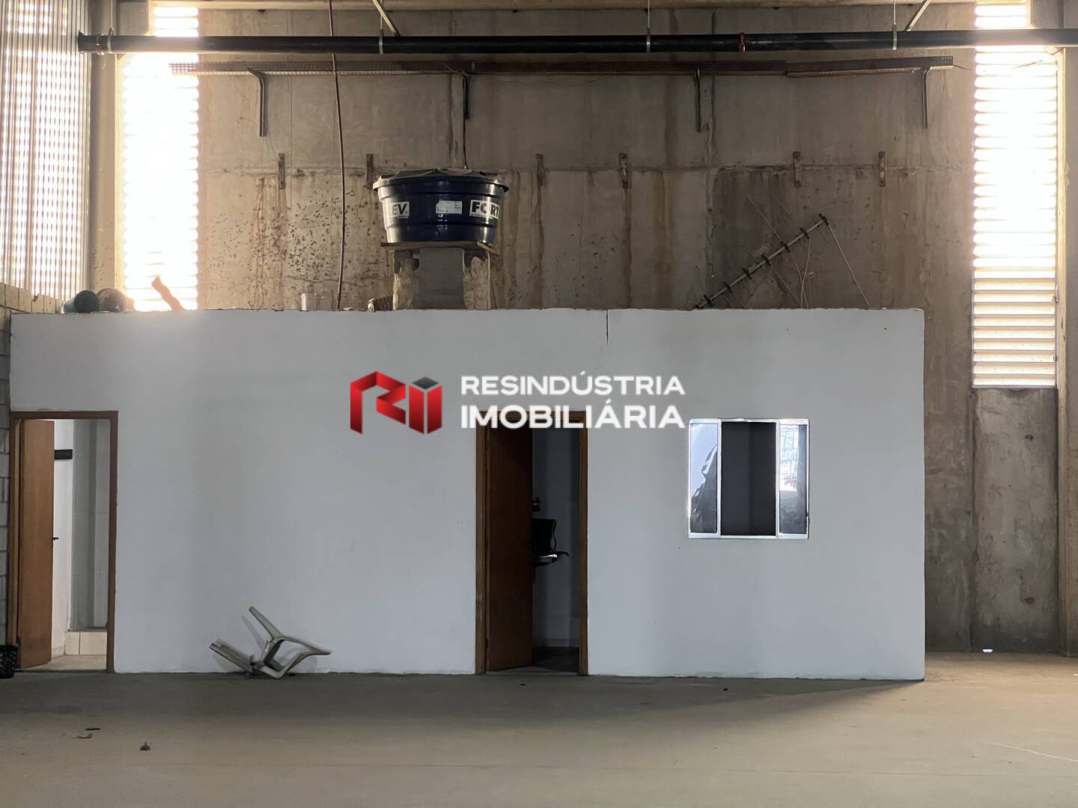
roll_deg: +0.6
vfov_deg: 19.1
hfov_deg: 25.3
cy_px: 404
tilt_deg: +1.7
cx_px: 539
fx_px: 2398
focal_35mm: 77
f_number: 2.8
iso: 500
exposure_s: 1/60
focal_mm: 9
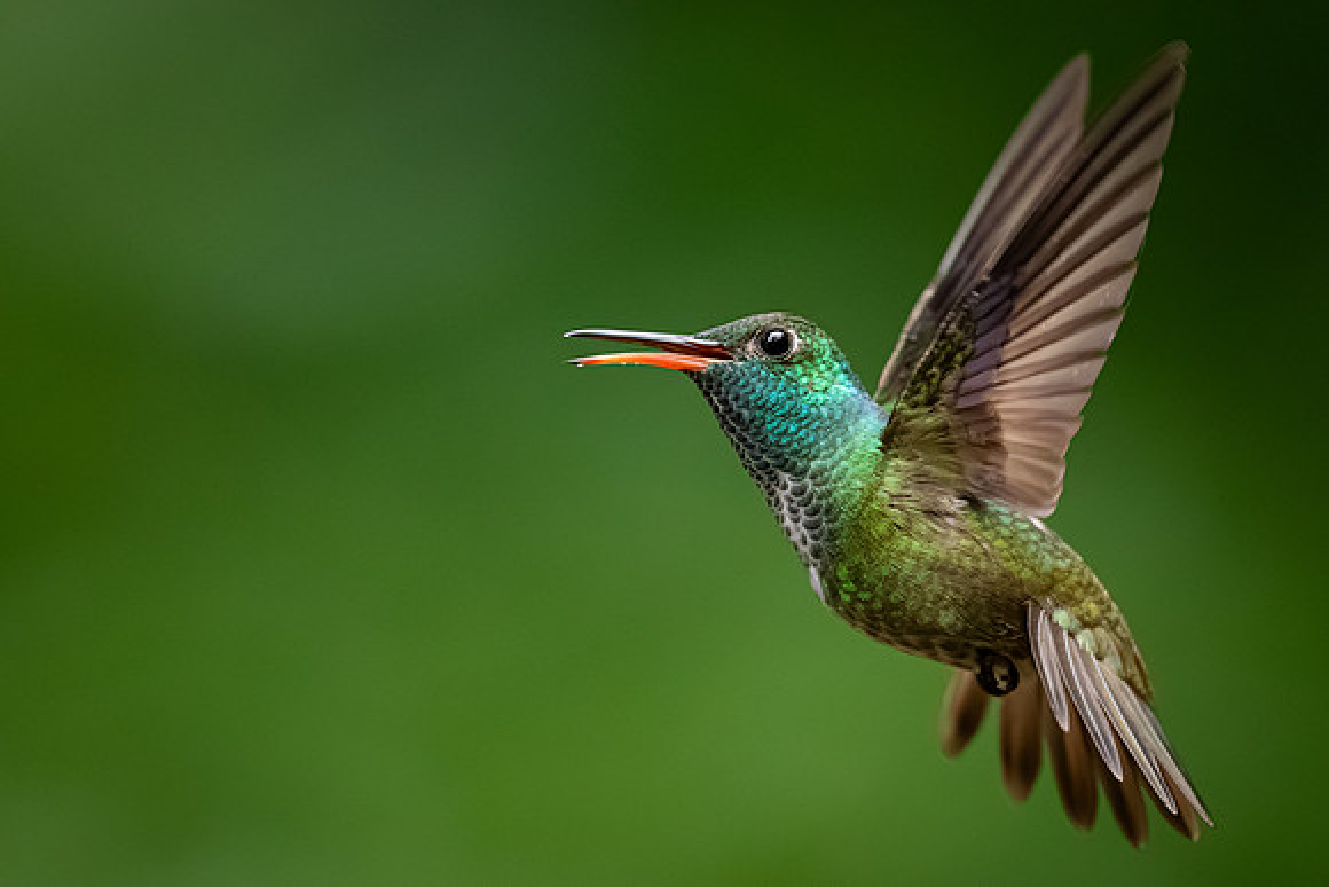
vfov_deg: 1.9
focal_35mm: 728
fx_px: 26885
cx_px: 493
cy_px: 533
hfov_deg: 2.8
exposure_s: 1/2000
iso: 6400
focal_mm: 400
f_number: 4.5
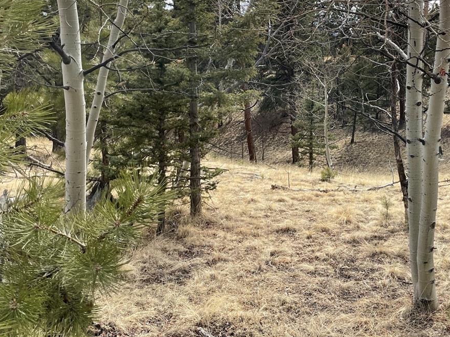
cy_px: 103
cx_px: 319
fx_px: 559
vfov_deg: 33.2
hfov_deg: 42.9
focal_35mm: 43
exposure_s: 1/1642
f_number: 1.6
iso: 32
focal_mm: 4.2
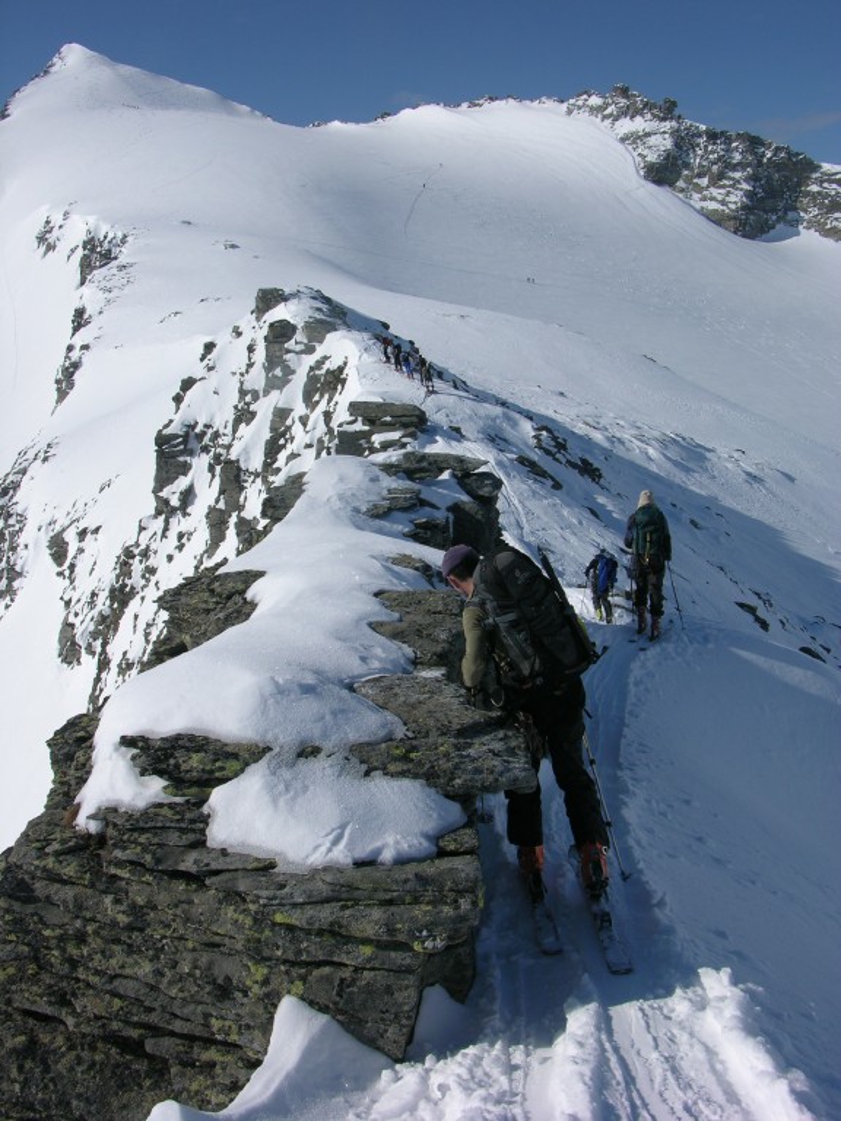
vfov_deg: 52.6
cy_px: 560
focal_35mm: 35
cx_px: 420
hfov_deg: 40.7
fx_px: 1134
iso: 50
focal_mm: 8.9
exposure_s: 1/419
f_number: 8
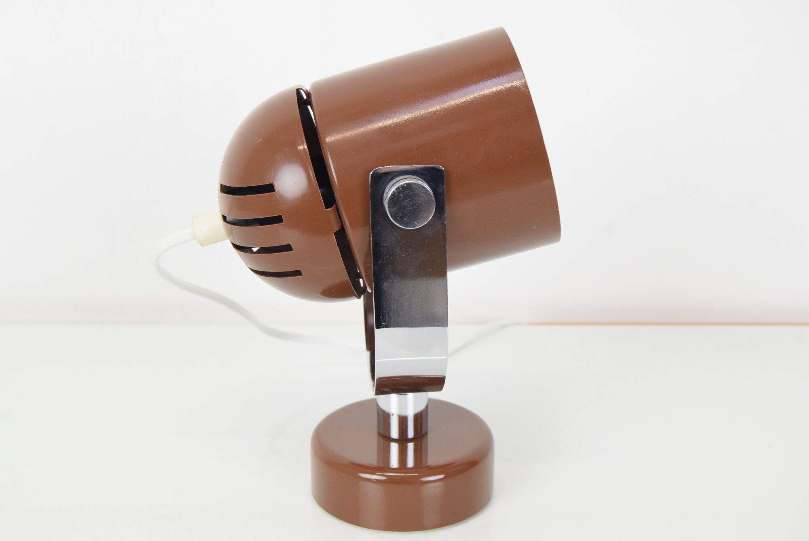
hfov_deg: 37.8
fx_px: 1181
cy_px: 270
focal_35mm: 52
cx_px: 404
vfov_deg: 25.8
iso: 1600
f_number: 7.1
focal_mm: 35
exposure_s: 1/200
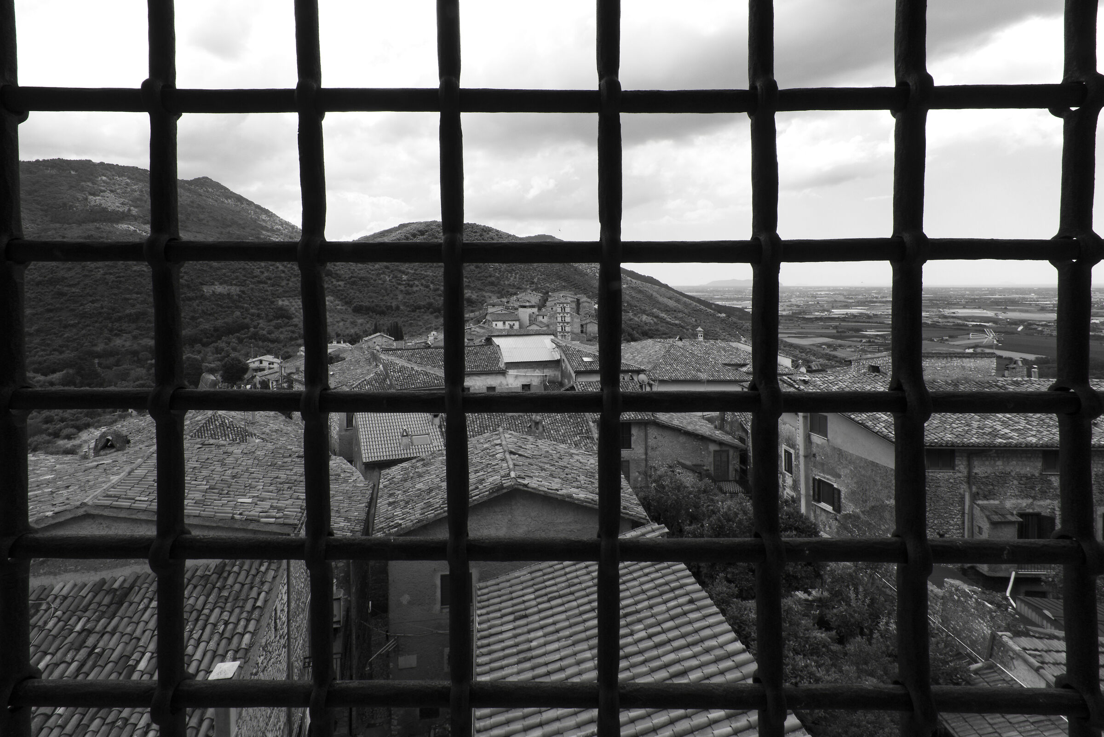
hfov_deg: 104.2
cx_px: 552
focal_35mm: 14
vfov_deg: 81.3
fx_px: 429
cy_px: 368
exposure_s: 1/160
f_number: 22
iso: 500
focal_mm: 14
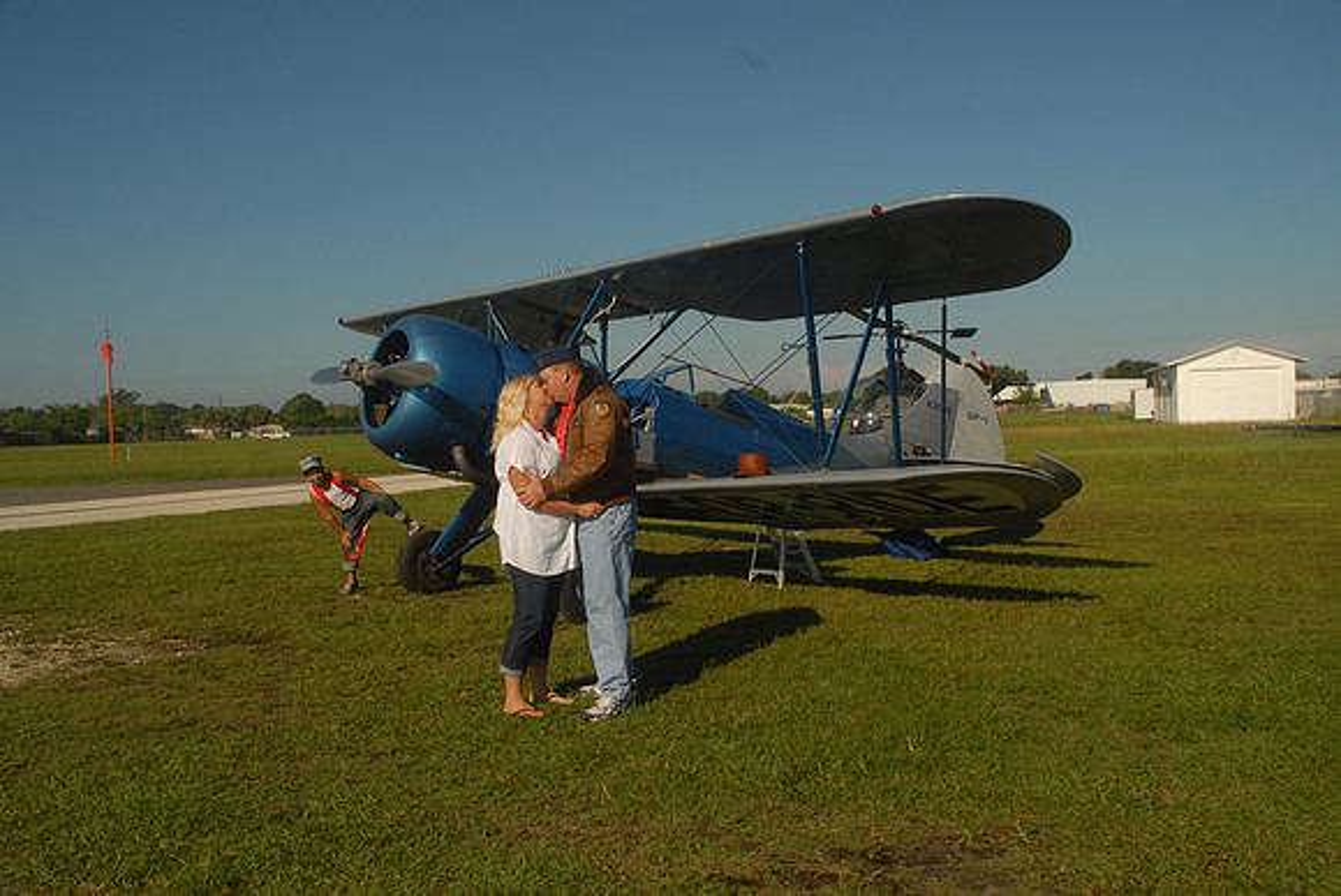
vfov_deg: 41.8
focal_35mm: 32
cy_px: 448
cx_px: 670
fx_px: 1175
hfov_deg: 59.4
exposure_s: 1/250
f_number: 11
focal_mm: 21
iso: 100
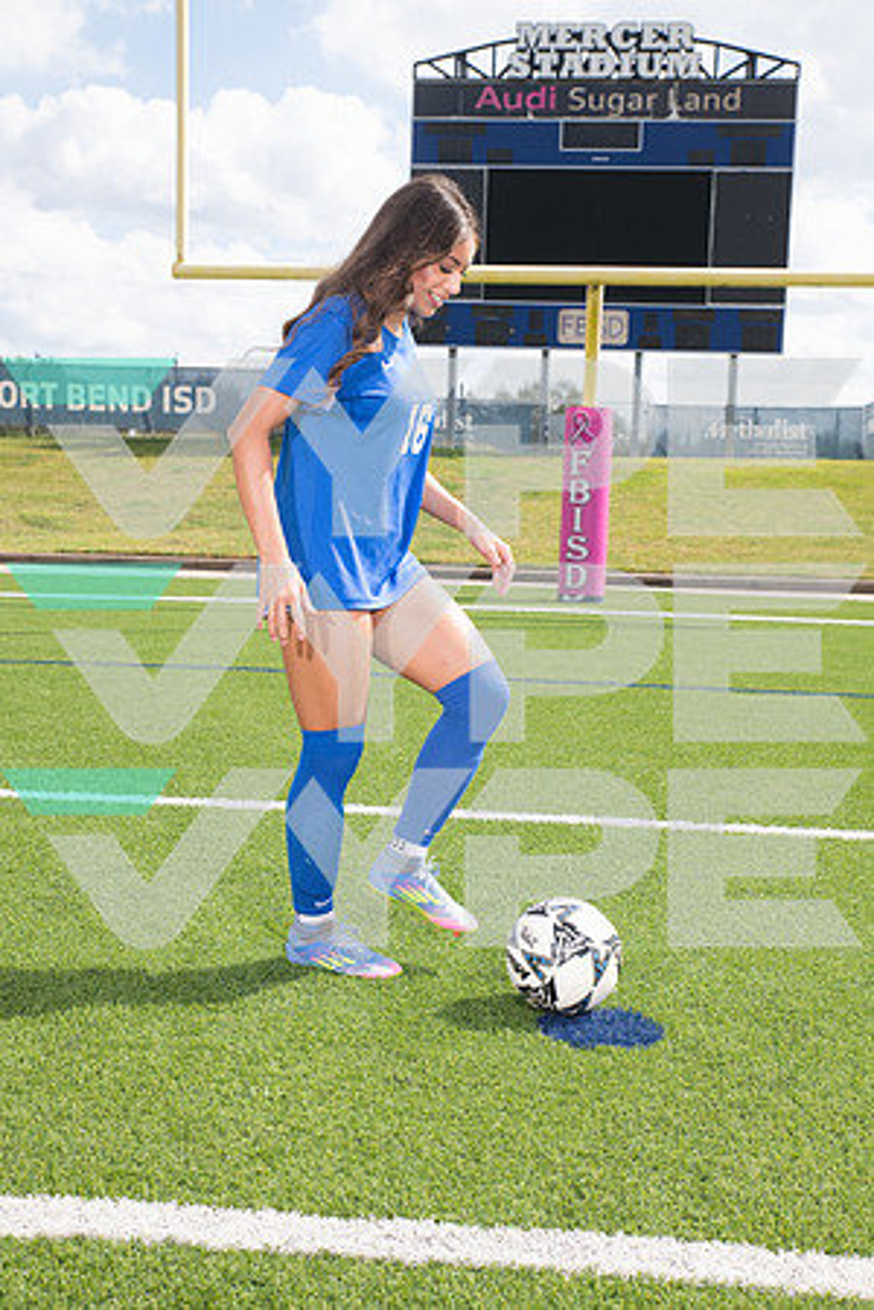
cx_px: 437
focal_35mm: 44
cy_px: 655
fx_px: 1602
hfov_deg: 30.5
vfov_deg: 44.5
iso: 125
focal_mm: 44
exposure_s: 1/320
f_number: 7.1
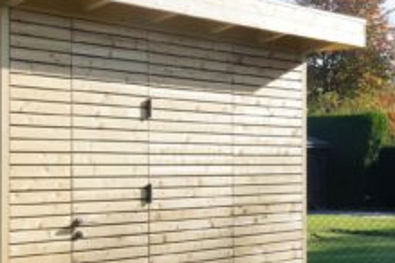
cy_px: 209
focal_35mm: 87
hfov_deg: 22.2
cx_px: -31
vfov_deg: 15.6
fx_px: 955
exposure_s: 1/100
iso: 100
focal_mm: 26
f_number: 11
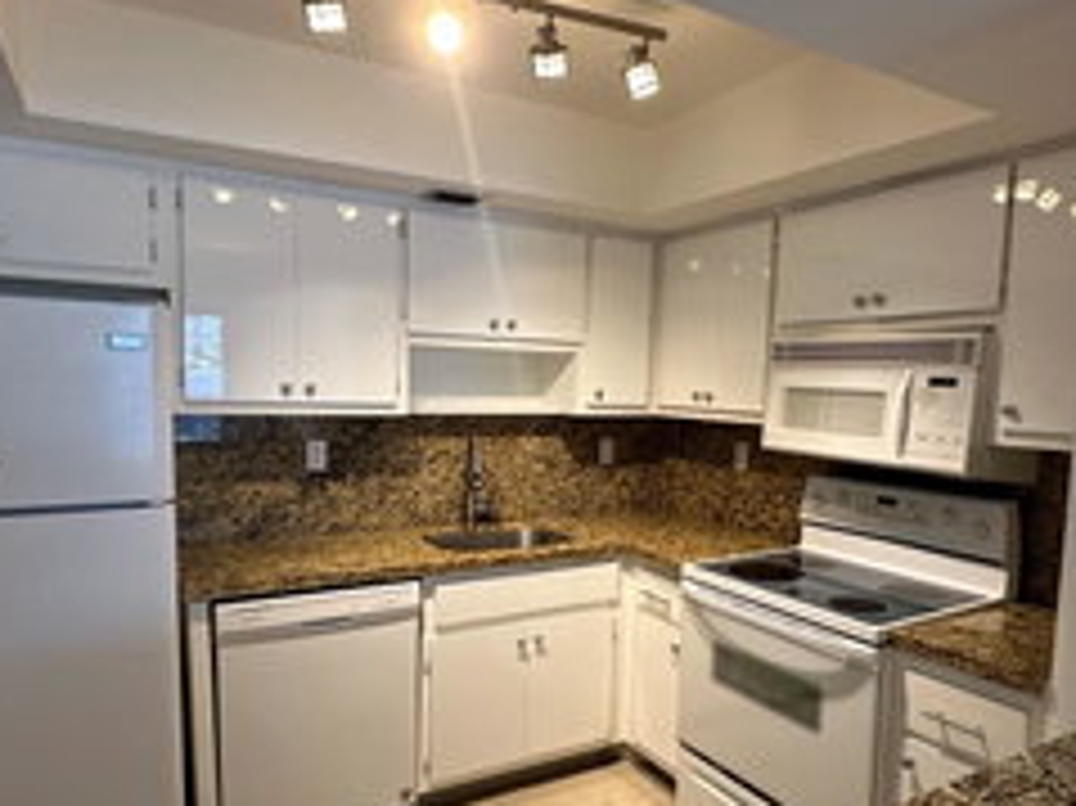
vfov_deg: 54.6
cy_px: 459
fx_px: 777
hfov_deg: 69.3
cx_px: 579
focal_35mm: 25
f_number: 2.2
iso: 160
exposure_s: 1/60
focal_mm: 2.2
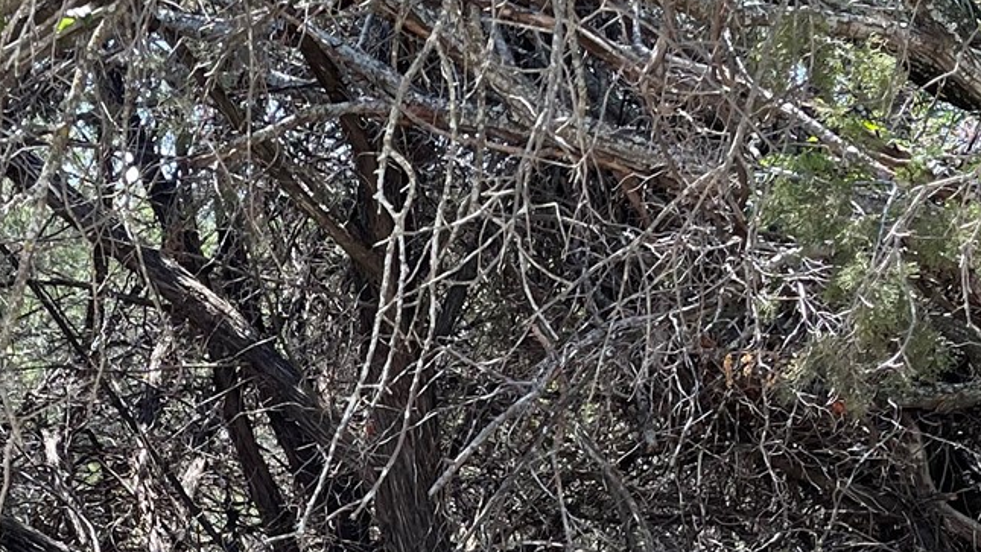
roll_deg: -0.3
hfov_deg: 23.5
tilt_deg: -10.0
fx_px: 2341
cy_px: 622
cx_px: 312
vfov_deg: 13.2
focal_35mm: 90
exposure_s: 1/291
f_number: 1.6
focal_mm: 5.1
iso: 32
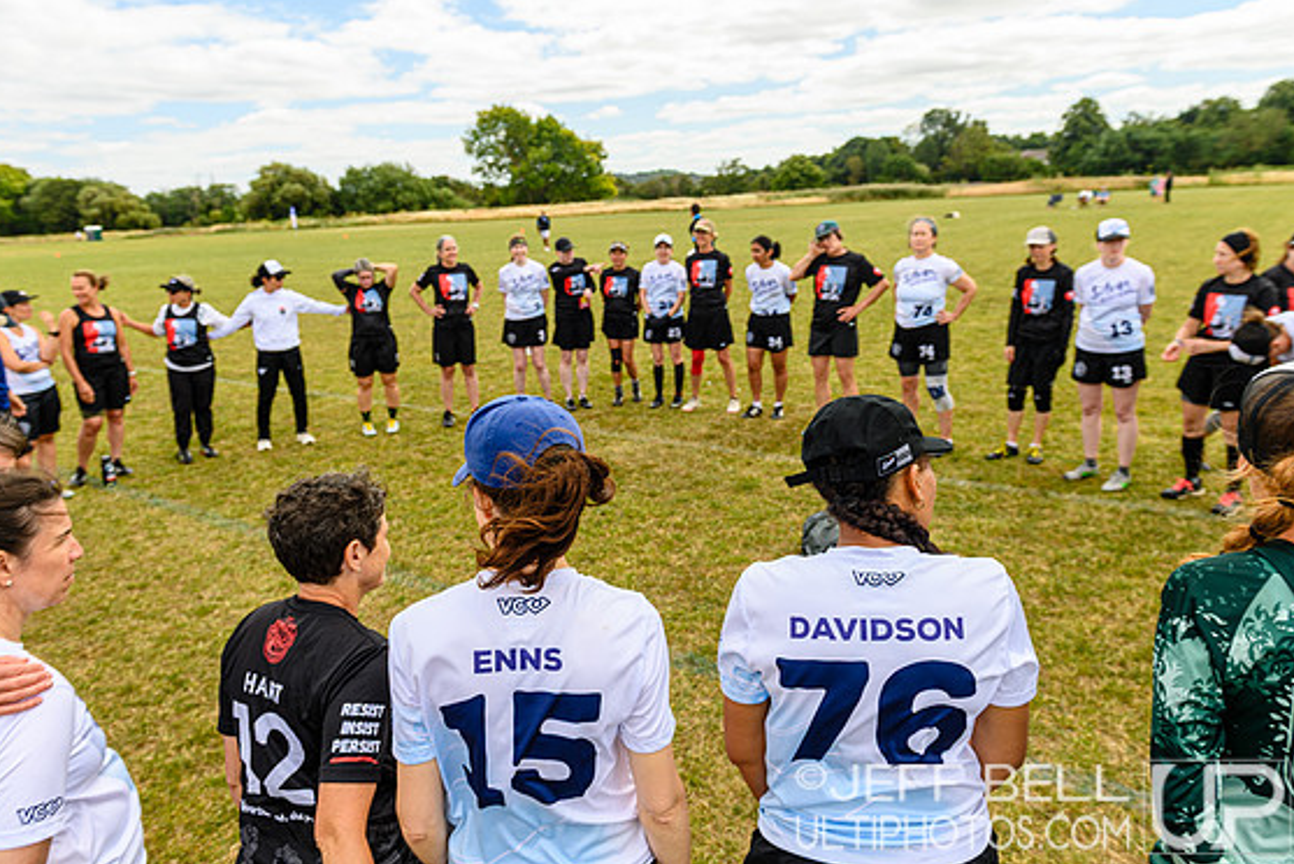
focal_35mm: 25
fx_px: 899
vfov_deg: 51.3
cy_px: 429
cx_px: 641
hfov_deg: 71.5
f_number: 5.6
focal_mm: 24
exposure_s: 1/250
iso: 100
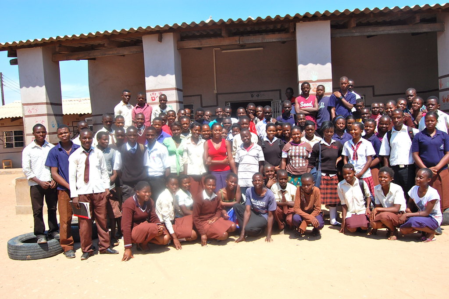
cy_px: 150
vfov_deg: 47.9
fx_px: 336
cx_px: 224
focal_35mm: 27
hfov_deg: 67.4
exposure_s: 1/320
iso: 200
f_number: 9
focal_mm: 18
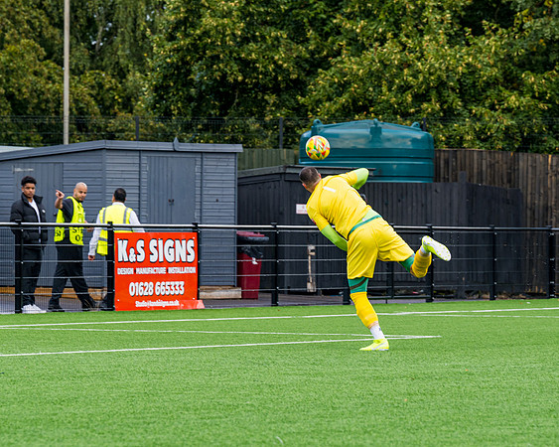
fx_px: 4480
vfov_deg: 5.7
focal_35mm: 271
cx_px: 244
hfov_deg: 7.1
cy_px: 170
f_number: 5
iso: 200
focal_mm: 135
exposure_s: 1/400
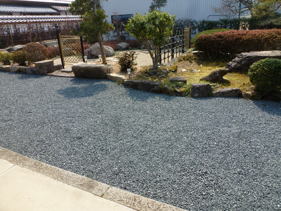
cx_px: 140
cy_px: 106
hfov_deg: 71.6
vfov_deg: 56.8
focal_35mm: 24
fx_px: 195
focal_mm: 4.3
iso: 100
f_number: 4
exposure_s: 1/400
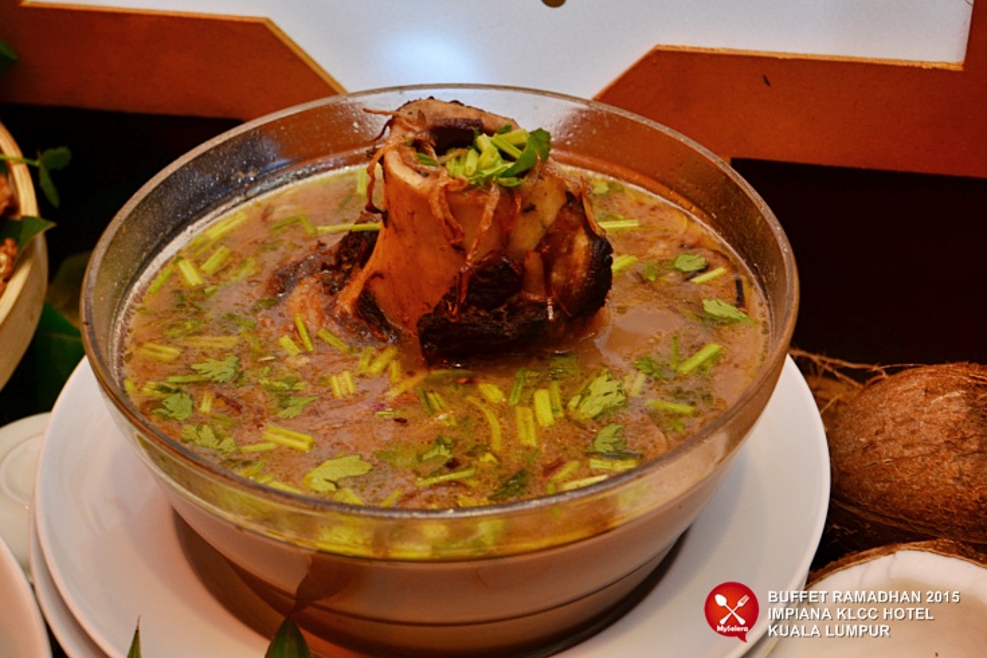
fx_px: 1508
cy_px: 326
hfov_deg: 36.2
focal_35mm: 55
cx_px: 496
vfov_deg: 24.6
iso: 400
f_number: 5
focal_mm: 36
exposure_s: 1/20
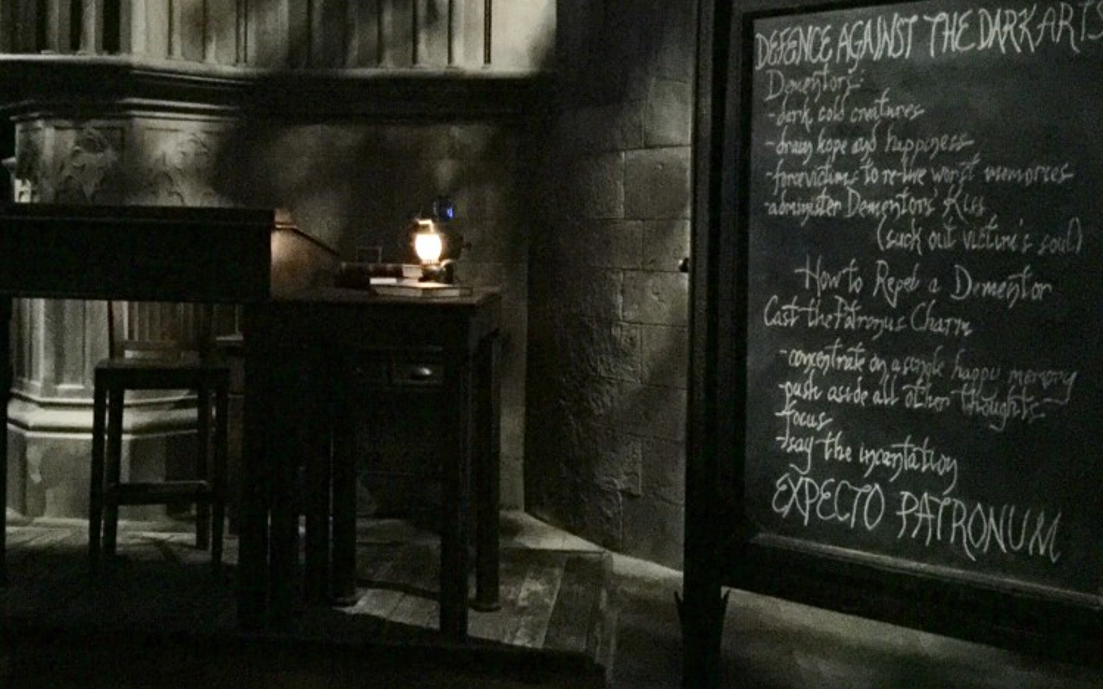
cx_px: 495
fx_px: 1262
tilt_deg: -1.9
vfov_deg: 30.4
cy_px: 256
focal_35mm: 42
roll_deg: -2.2
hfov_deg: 47.1
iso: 500
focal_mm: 4.15
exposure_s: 1/4
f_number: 2.2
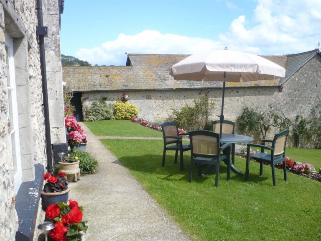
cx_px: 160
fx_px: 325
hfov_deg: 52.6
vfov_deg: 40.7
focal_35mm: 35
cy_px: 120
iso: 100
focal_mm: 5.8
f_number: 2.8
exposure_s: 1/1000
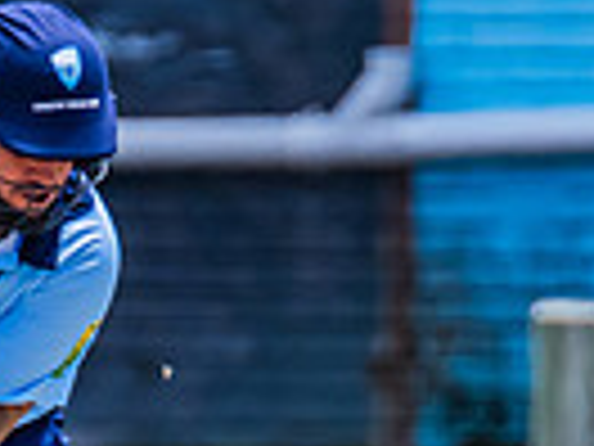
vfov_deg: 0.4
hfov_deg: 0.6
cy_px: 510
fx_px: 60505
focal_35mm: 3526
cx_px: 85
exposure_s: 1/2000
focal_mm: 600
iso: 800
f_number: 9
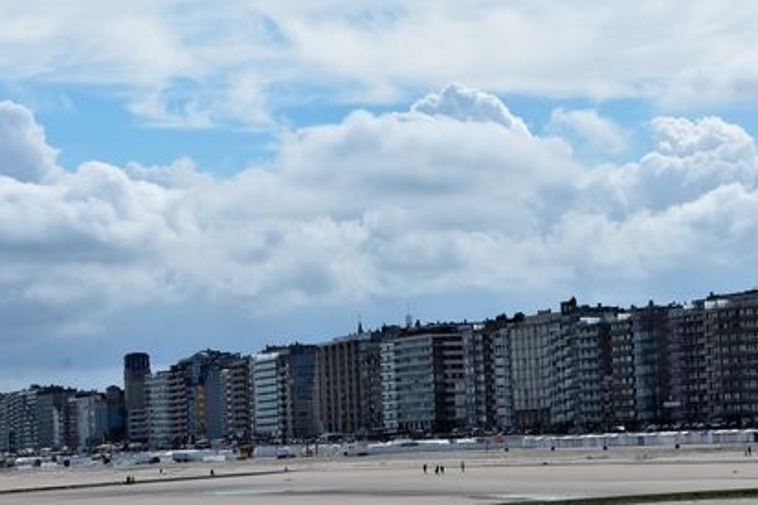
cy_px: 274
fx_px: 2983
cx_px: 341
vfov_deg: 9.7
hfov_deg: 14.5
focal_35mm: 142
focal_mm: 65
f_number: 13
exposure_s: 1/200
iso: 100
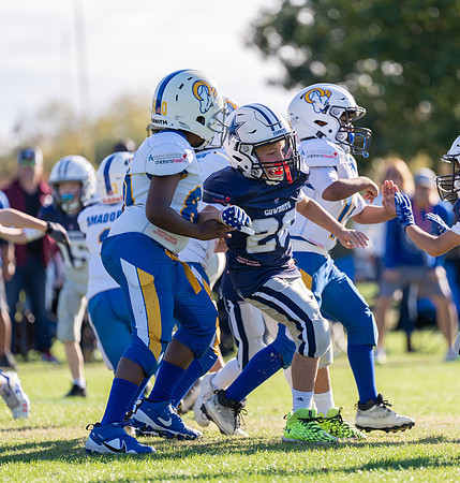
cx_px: 287
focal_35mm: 294
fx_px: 4529
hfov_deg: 5.8
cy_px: 239
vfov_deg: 6.1
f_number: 2.8
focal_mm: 200
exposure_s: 1/1250
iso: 100
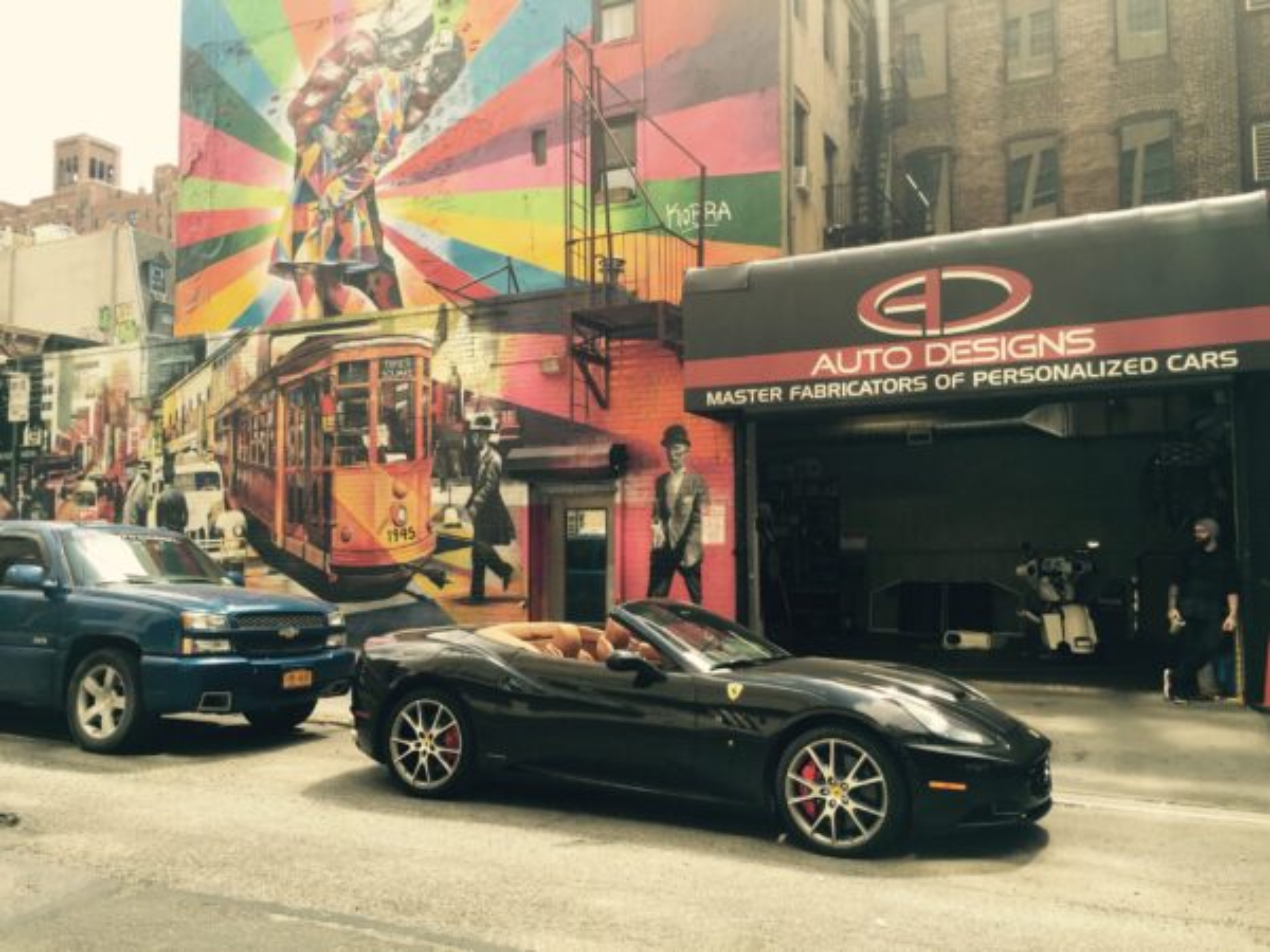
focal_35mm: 29
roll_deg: -0.3
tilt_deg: +5.6
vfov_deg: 48.2
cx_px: 635
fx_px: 1064
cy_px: 476
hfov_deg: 61.7
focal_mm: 4.15
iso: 32
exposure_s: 1/581
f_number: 2.2
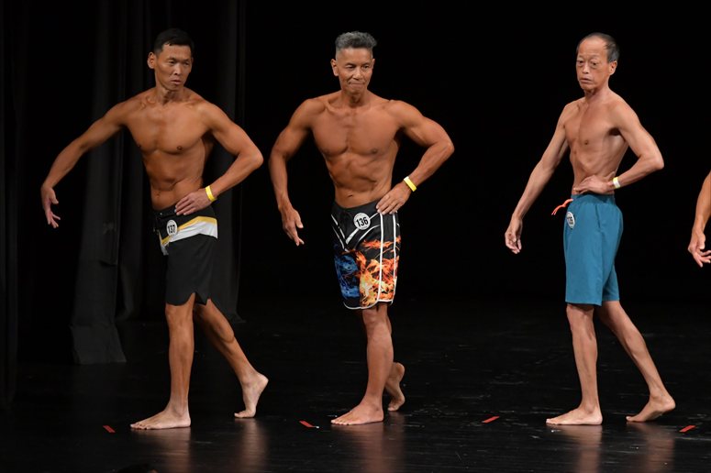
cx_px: 356
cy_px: 236
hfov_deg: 7.6
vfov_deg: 5.1
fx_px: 5330
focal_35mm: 270
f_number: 5.6
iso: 3200
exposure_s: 1/400
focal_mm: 180
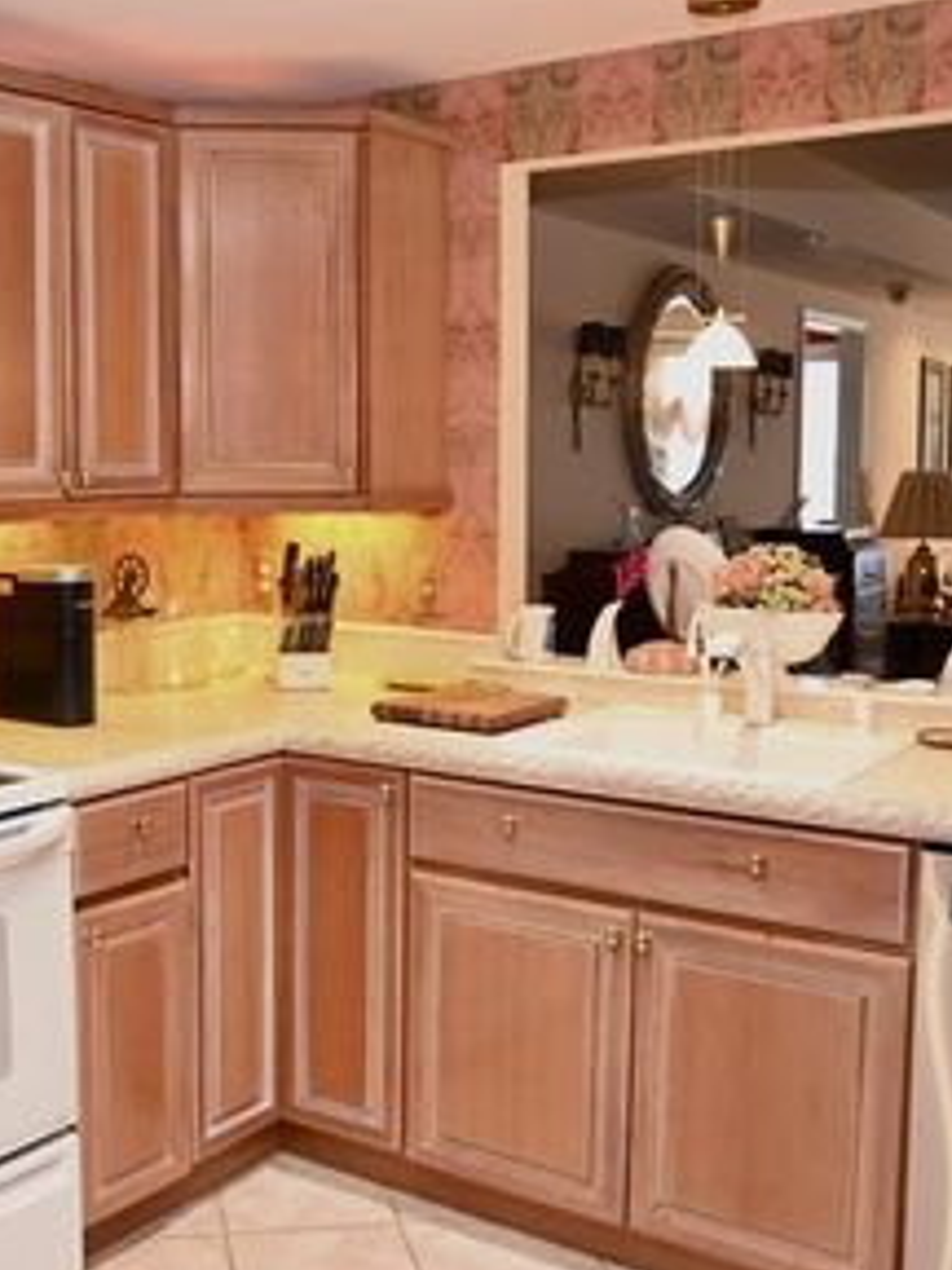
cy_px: 602
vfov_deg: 46.8
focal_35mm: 40
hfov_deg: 35.2
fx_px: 1467
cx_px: 238
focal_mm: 24
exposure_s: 1/60
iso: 1000
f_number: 4
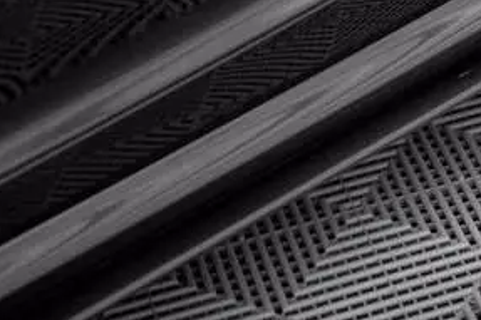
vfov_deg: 11.1
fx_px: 1629
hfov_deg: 16.2
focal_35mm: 122
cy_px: -13
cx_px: 558
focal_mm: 35
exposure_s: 1/100
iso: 500
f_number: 2.5
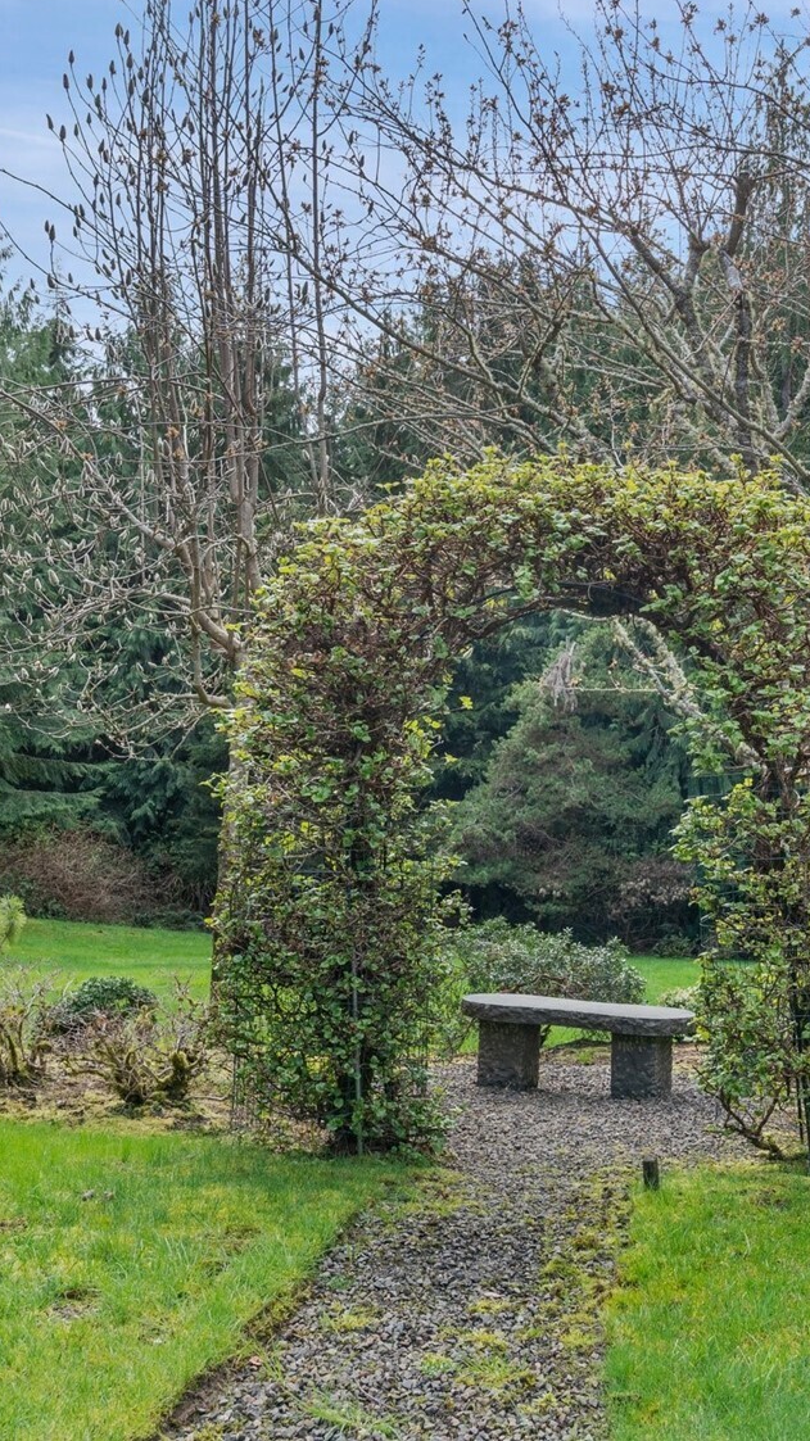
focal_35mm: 38
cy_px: 717
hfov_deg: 30.8
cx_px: 565
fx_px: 1452
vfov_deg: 52.8
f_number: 8
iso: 320
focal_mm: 24
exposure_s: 1/15
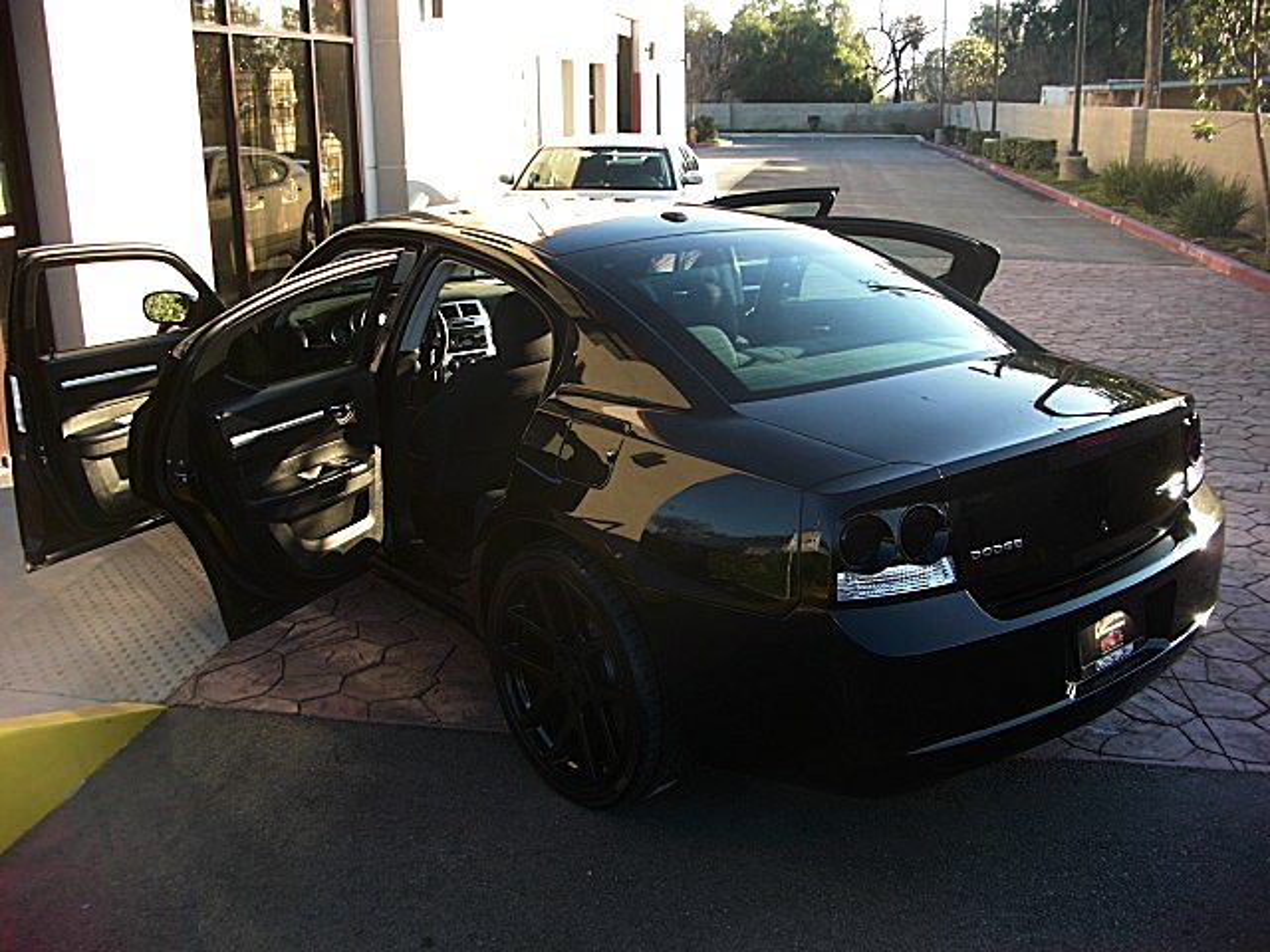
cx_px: 635
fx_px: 1321
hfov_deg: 51.4
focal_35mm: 36
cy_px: 476
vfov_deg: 39.7
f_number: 2.8
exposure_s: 1/125
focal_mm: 6.3
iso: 50
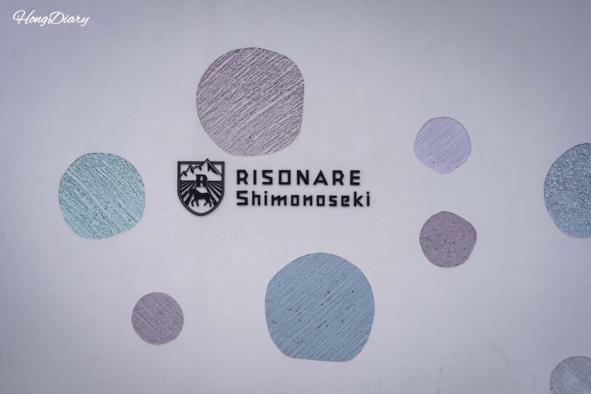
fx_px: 493
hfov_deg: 61.9
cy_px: 197
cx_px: 296
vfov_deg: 43.6
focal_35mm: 30
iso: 100
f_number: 10
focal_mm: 30
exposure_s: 1/125
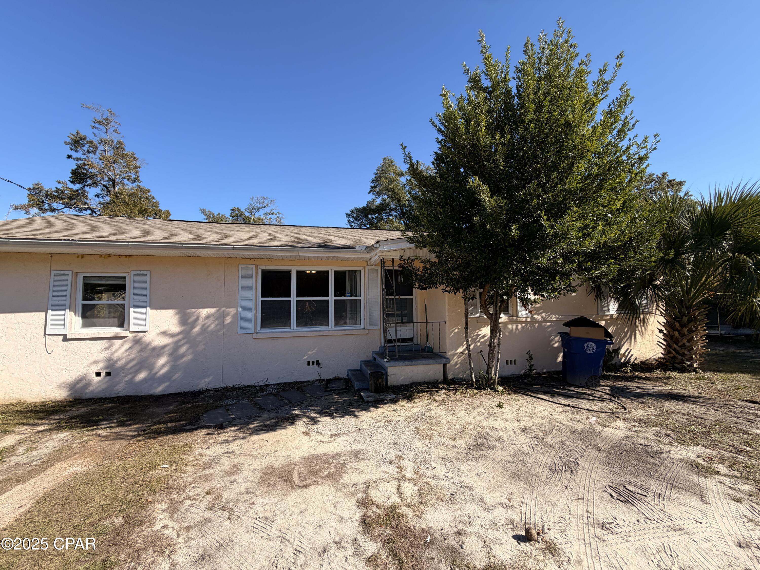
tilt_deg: +4.0
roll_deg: +1.7
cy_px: 285
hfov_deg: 102.1
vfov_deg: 85.7
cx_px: 380
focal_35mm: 14
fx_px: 307
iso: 32
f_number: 2.2
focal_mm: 2.22
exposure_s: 1/770
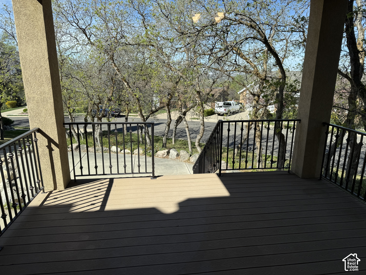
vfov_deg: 56.8
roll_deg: -0.1
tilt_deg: -15.1
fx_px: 254
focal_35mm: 24
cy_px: 138
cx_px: 183
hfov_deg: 71.6
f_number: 1.78
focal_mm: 6.76
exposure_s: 1/1285
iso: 80
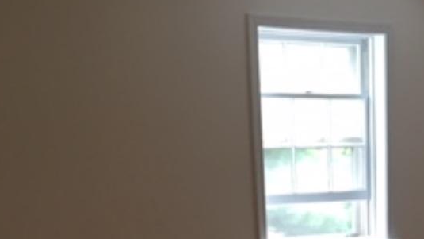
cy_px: 384
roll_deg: +1.1
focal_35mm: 85
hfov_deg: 24.3
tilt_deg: -14.2
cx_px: 384
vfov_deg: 13.2
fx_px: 956
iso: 32
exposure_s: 1/33
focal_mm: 4.15
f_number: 2.2
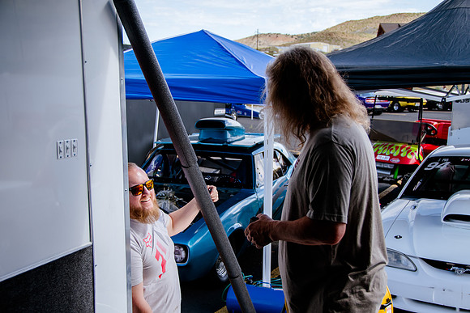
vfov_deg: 28.1
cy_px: 156
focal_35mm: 48
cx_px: 235
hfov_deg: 41.1
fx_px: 627
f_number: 4.2
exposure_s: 1/400
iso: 250
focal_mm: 32
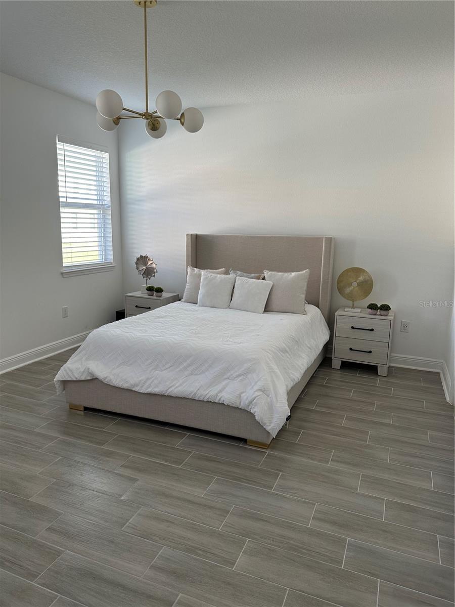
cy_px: 304
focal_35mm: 24
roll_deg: -1.8
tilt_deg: -10.5
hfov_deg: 56.8
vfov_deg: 71.6
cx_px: 228
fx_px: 421
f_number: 1.78
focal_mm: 6.86
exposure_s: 1/120
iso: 125
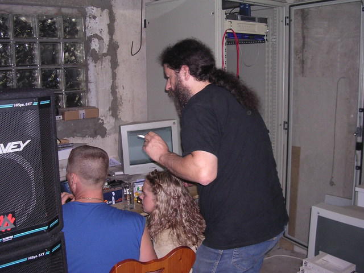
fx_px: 400
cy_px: 136
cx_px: 182
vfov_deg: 37.7
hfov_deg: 49.0
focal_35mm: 38
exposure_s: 1/60.1
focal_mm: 5.8
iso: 250
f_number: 2.8
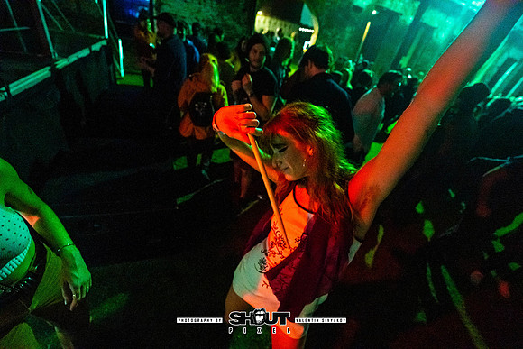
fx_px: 203
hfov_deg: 104.2
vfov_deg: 81.2
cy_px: 174
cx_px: 262
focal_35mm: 14
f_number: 2.8
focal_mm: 14
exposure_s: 1/125
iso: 3200
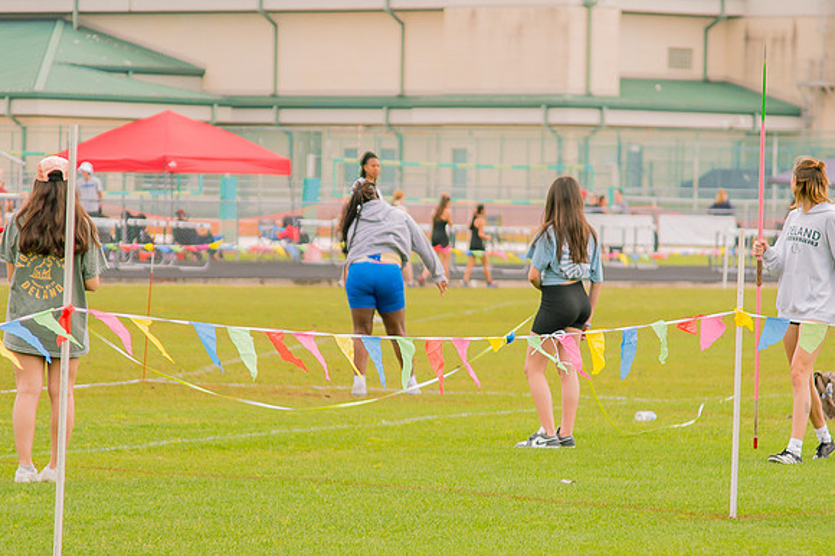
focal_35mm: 255
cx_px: 473
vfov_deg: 5.4
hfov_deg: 8.1
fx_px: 5904
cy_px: 294
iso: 200
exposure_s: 1/200
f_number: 4
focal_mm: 120
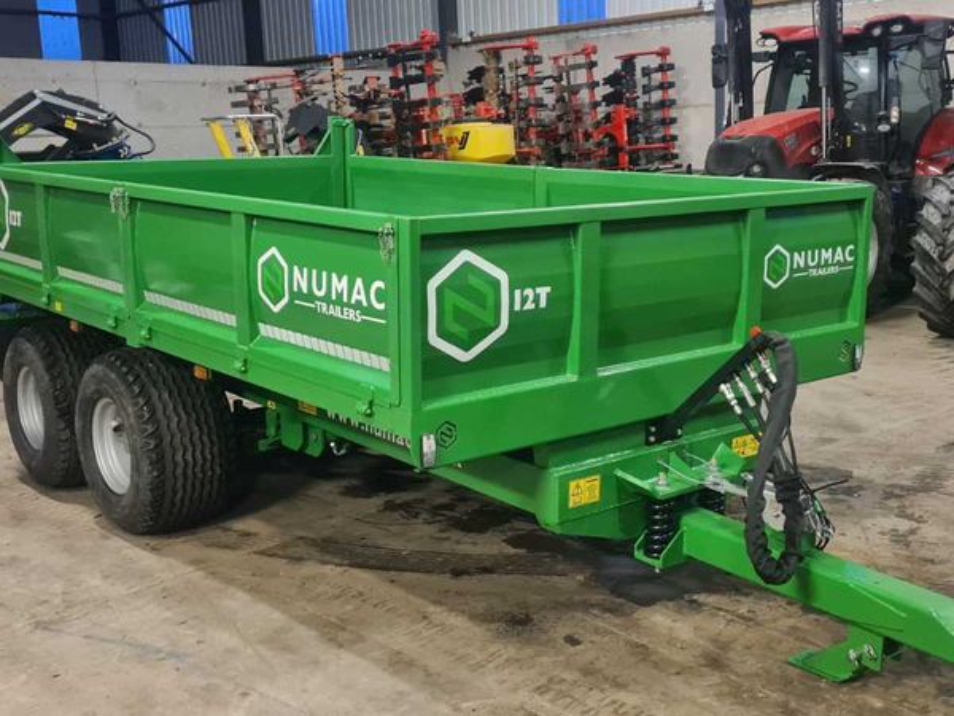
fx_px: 717
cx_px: 477
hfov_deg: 67.3
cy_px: 358
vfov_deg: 53.1
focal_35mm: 26
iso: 640
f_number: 1.8
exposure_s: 1/25
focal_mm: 5.4
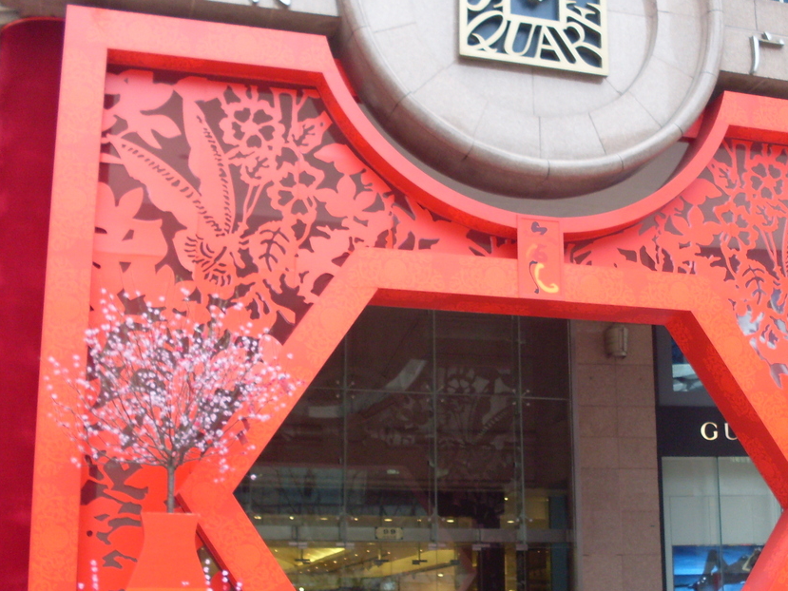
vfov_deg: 26.5
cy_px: 369
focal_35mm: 55
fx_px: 1252
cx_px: 505
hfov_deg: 34.7
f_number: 2.8
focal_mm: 6.3
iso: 100
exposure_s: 1/45
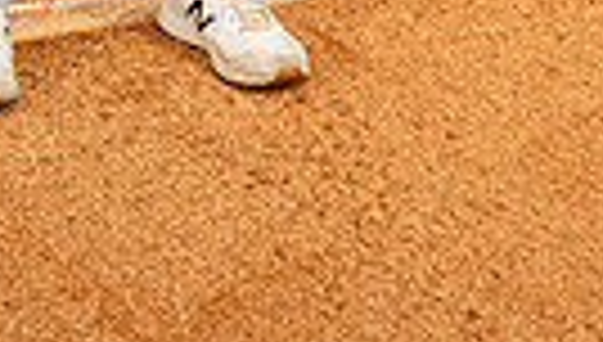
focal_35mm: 172
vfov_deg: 6.7
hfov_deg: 12.4
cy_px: -518
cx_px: 32
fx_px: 2756
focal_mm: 49
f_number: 4.5
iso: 100
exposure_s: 1/250
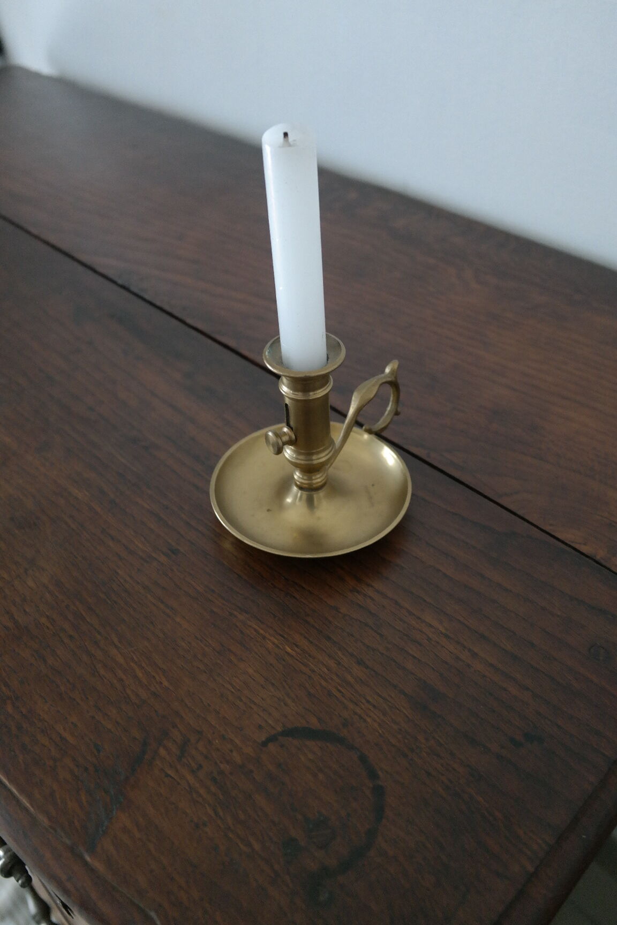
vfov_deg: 61.9
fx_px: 771
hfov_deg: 43.6
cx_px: 308
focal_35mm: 30
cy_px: 462
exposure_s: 1/40
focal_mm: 20
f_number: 3.5
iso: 1600
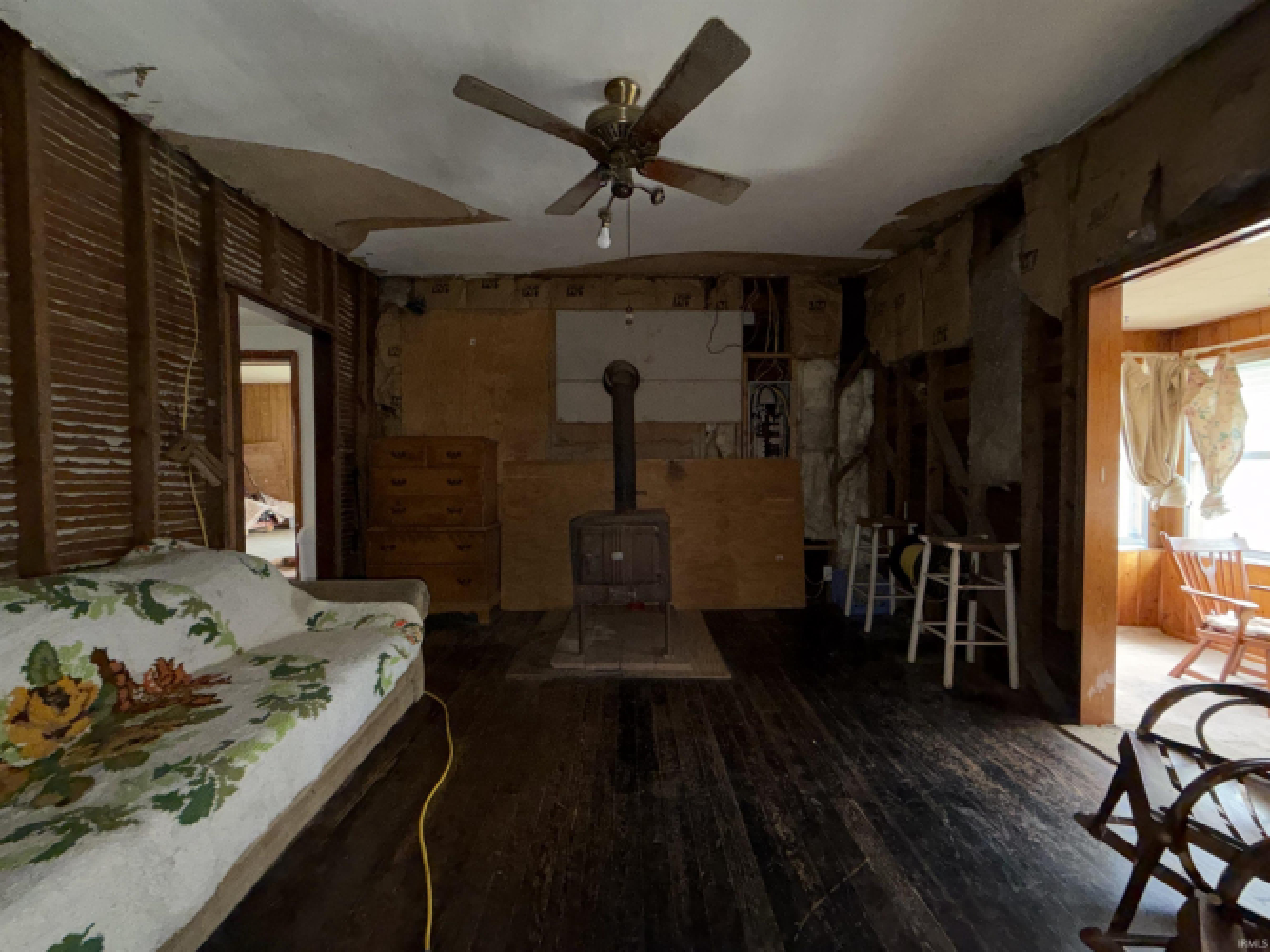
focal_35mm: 14
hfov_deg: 102.1
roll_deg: +0.9
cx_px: 635
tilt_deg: -1.8
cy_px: 476
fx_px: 514
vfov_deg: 85.7
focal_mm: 2.22
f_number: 2.2
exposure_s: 1/31
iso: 250
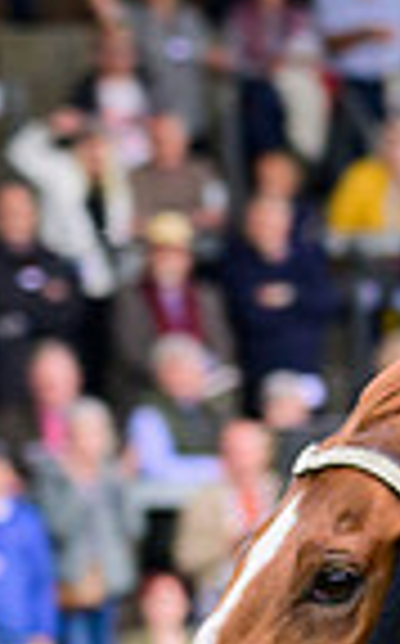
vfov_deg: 3.1
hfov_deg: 2.0
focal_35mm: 669
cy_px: 623
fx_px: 11704
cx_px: 879
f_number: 5.6
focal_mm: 135
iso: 1250
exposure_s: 1/1000
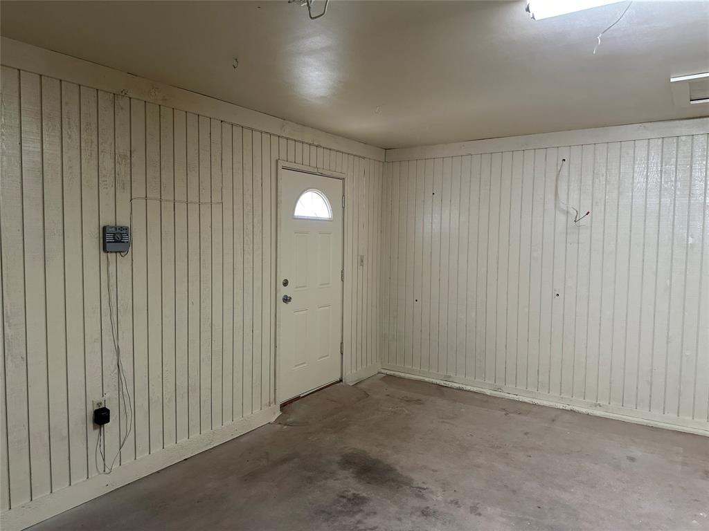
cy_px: 266
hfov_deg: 71.6
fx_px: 492
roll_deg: -0.3
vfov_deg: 56.8
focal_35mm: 24
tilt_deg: -3.4
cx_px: 354
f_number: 1.78
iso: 500
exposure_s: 1/60
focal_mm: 6.86
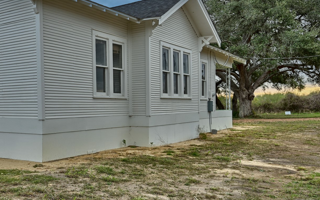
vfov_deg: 30.5
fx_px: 366
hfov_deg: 43.4
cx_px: 37
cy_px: 109
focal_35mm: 42
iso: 100
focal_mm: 23
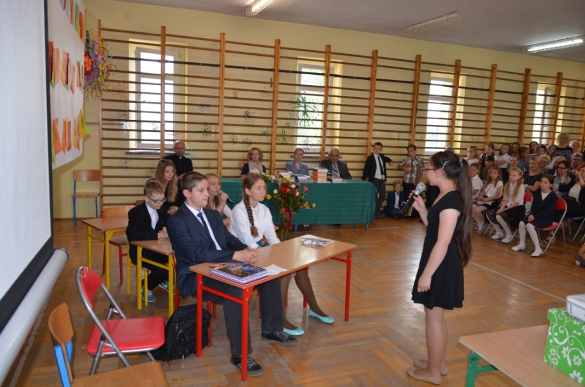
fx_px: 438
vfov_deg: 47.7
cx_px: 292
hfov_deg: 67.5
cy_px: 194
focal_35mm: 27
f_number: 3.5
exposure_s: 1/125
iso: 360
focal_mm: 18
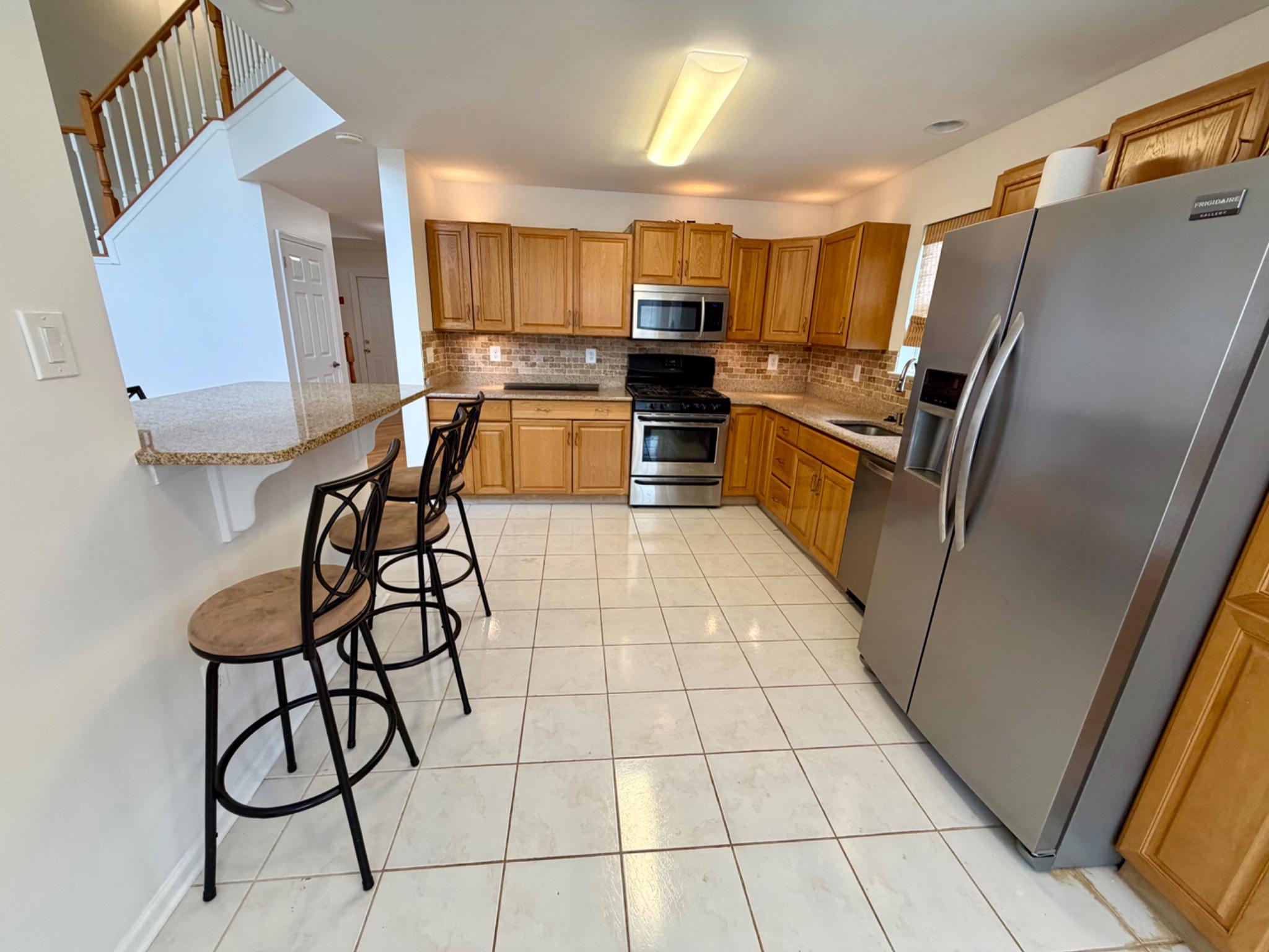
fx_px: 513
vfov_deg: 85.7
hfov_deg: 102.1
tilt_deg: -16.5
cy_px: 476
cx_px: 634
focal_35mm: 14
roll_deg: -1.5
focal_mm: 2.22
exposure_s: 1/120
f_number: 2.2
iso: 160
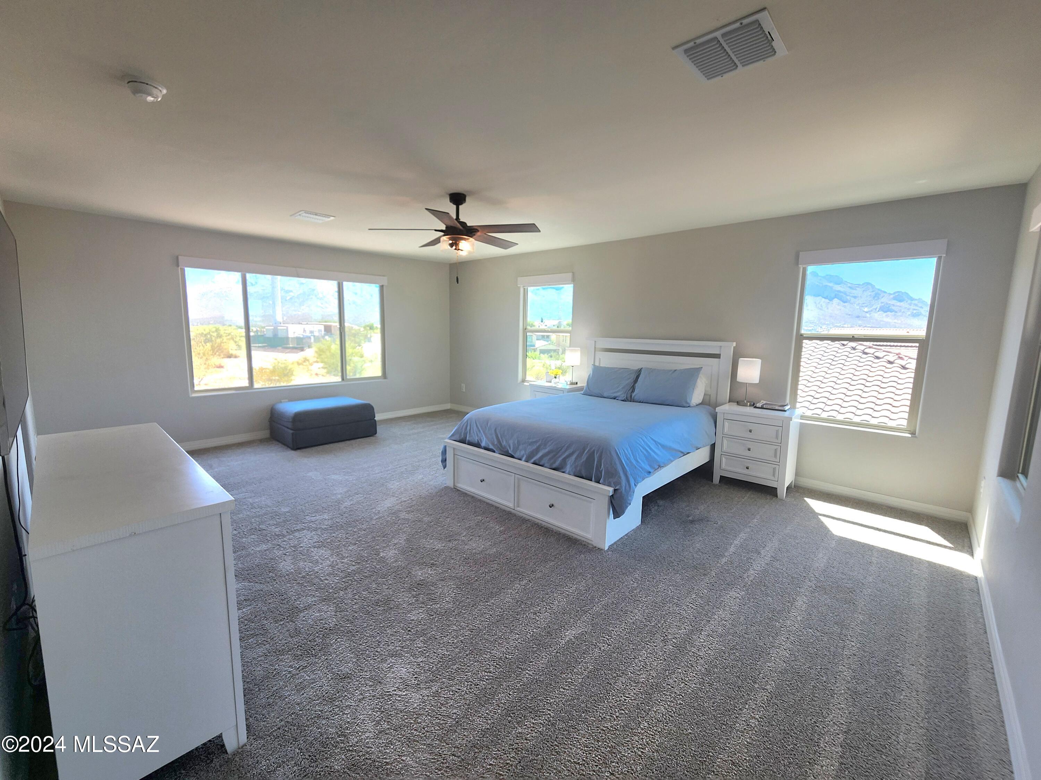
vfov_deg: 89.9
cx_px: 520
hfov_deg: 106.2
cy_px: 390
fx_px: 391
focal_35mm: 13
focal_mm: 2.2
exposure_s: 1/132
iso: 50
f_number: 2.2
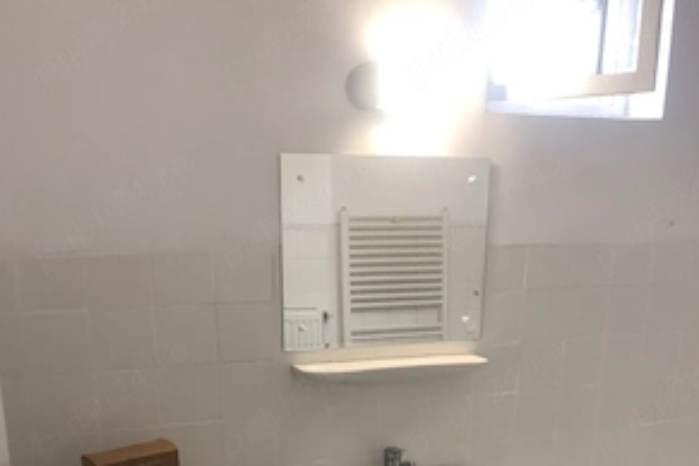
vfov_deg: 31.7
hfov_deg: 48.5
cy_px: 428
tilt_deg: -17.5
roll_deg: -0.6
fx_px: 777
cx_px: 346
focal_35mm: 40
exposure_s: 1/17
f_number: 1.8
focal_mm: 3.99
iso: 40
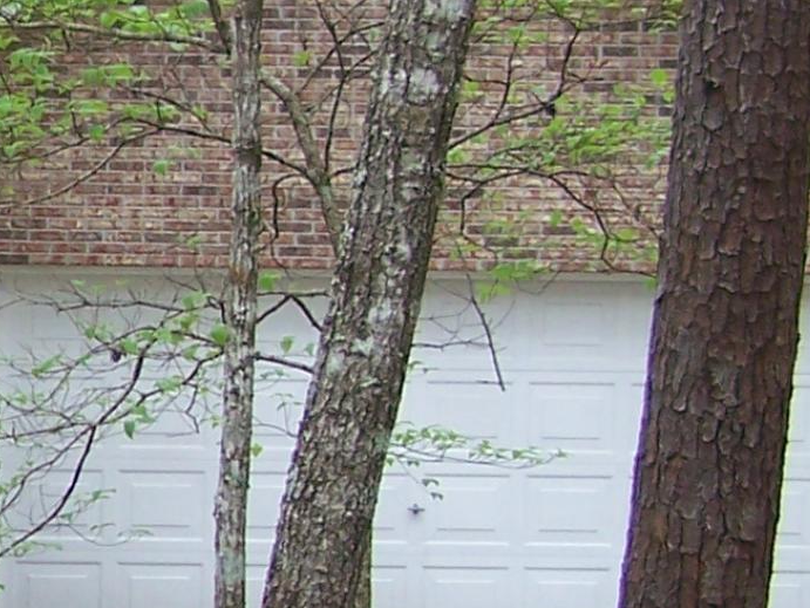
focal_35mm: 165
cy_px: 419
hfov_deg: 11.3
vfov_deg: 9.0
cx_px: -554
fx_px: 3863
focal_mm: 6.3
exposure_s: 1/160
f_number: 2.8
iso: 80
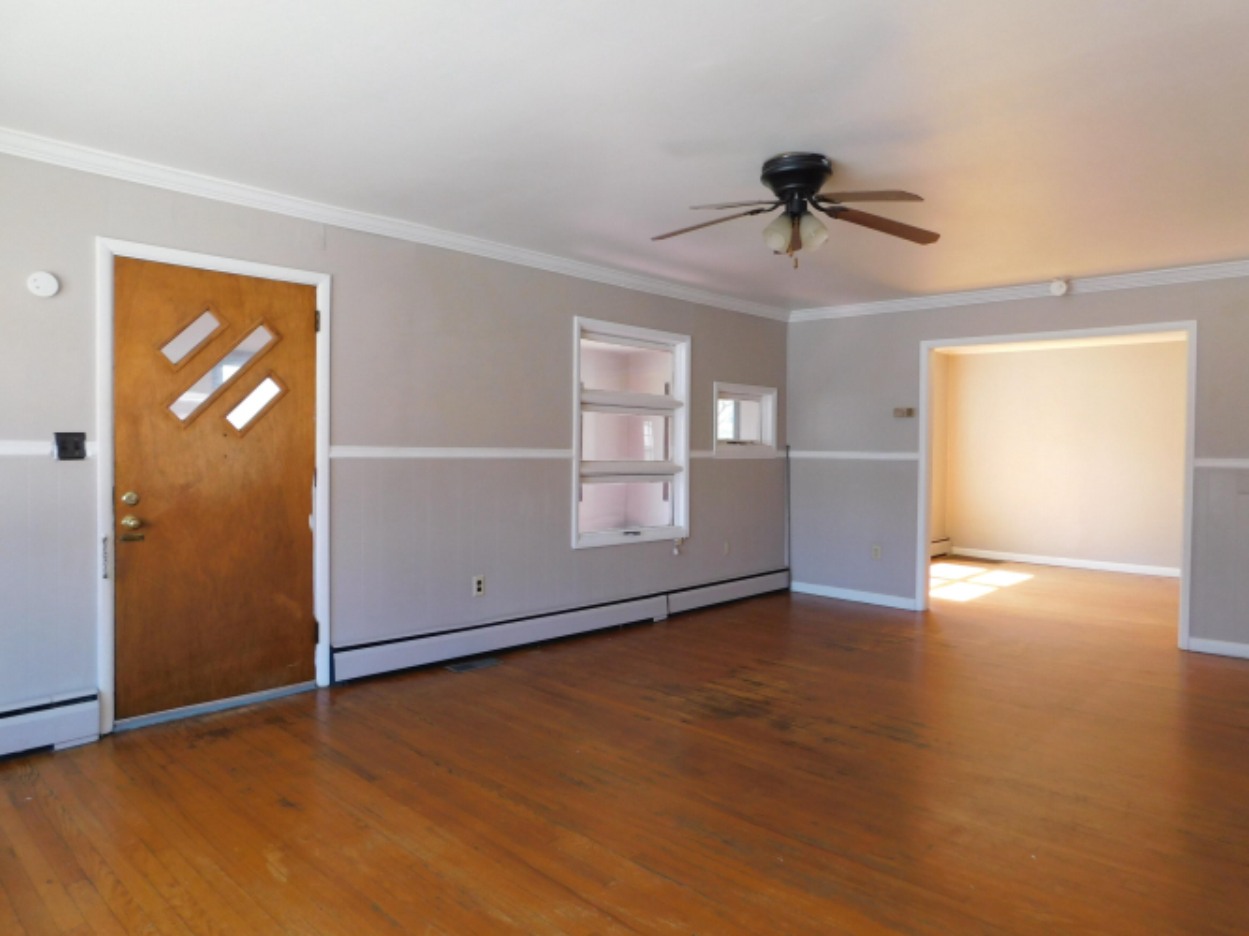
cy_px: 468
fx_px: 830
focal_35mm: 23
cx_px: 624
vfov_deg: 58.9
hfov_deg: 73.9
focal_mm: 4
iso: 125
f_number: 3
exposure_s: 1/40
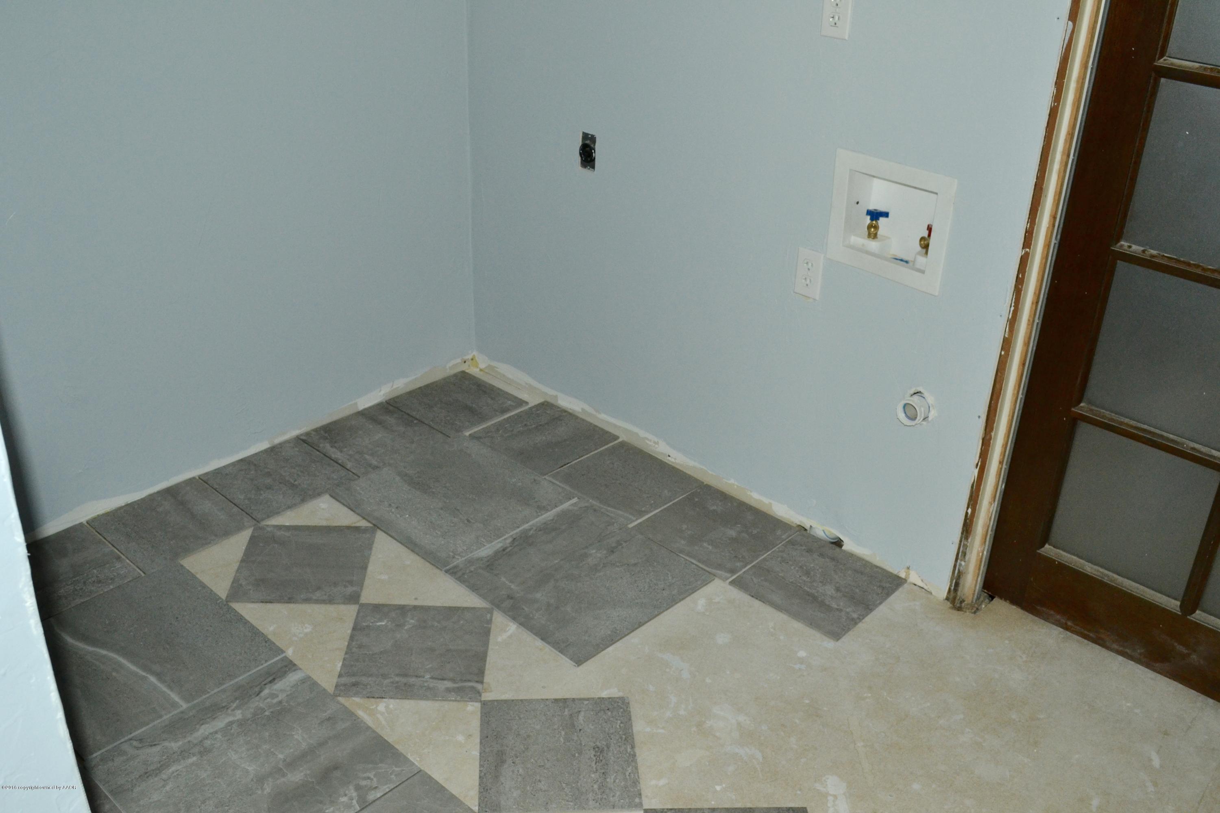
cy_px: 406
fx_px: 1220
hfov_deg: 53.1
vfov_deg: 36.9
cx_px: 610
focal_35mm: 36
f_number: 8
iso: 800
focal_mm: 24
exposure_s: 1/80
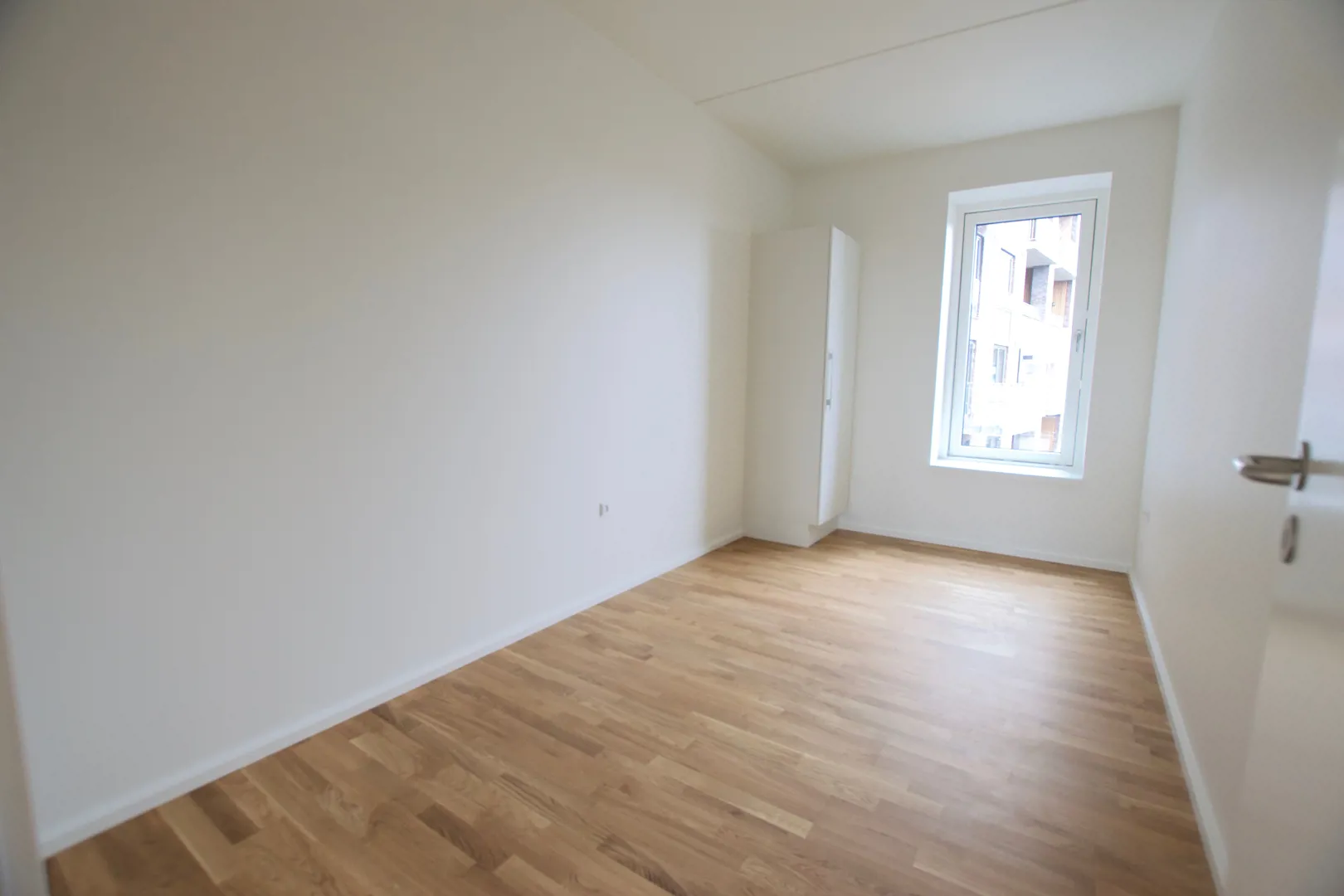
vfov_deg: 77.3
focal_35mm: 15
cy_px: 448
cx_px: 672
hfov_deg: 100.4
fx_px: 560
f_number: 5
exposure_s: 1/60
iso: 800
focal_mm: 10
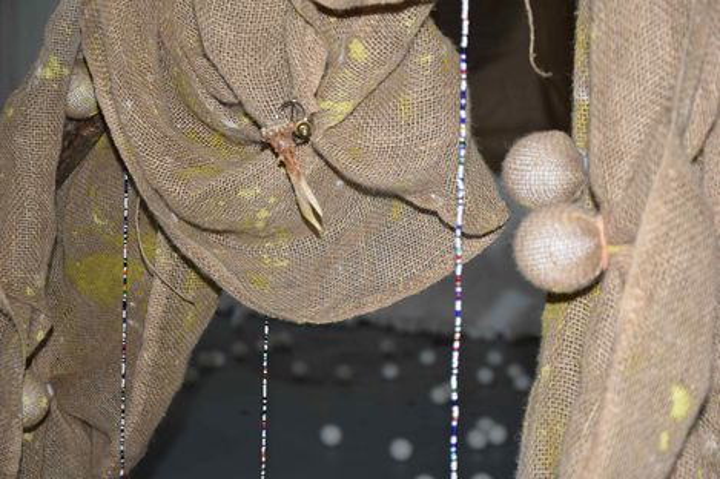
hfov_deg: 23.4
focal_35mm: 87
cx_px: 360
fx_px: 1739
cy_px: 240
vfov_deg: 15.7
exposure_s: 1/60
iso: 100
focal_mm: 58
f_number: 5
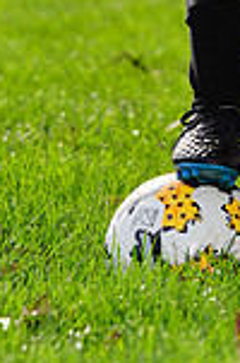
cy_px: -195
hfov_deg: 2.1
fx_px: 6600
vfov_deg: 3.1
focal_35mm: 657
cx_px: 278
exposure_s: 1/200
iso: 100
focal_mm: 171
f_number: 8
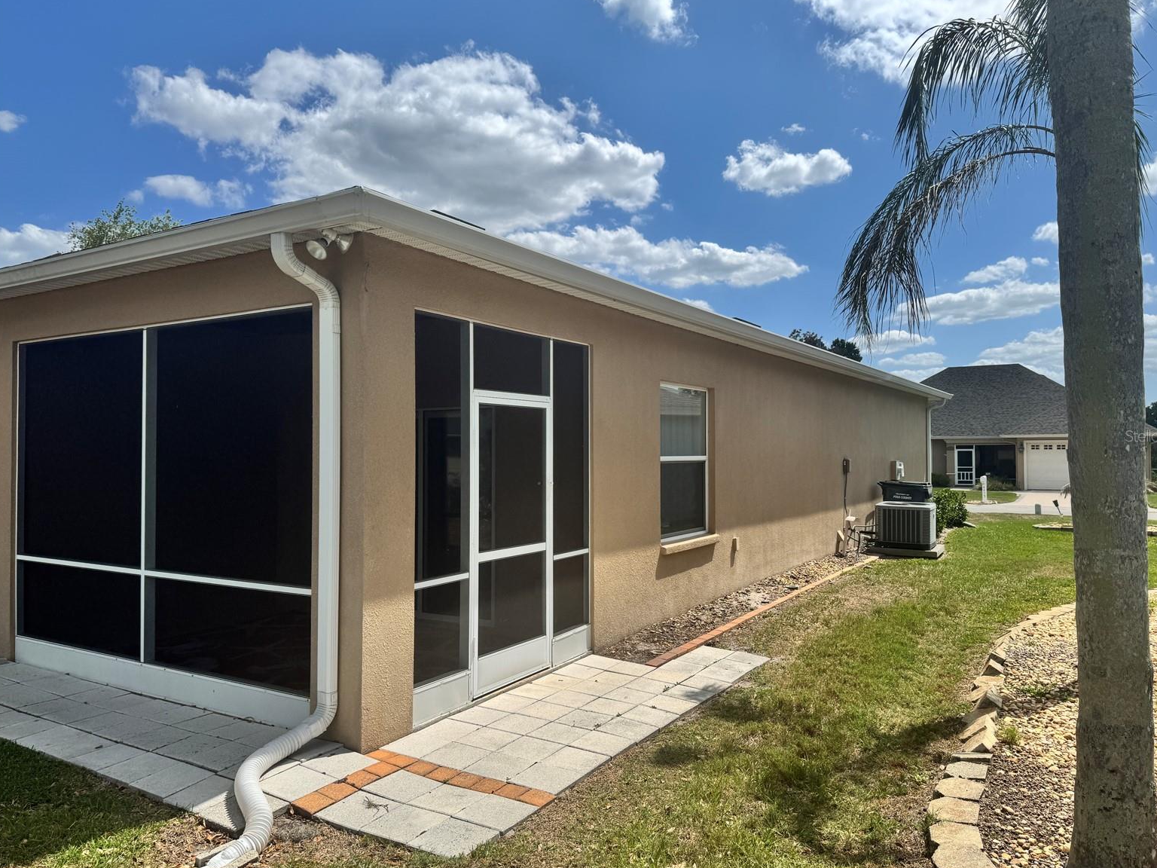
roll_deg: -0.1
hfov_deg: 69.4
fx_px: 836
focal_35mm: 25
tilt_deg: +0.5
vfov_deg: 54.9
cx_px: 594
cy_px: 436
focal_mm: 6.76
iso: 80
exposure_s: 1/7937
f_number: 1.78
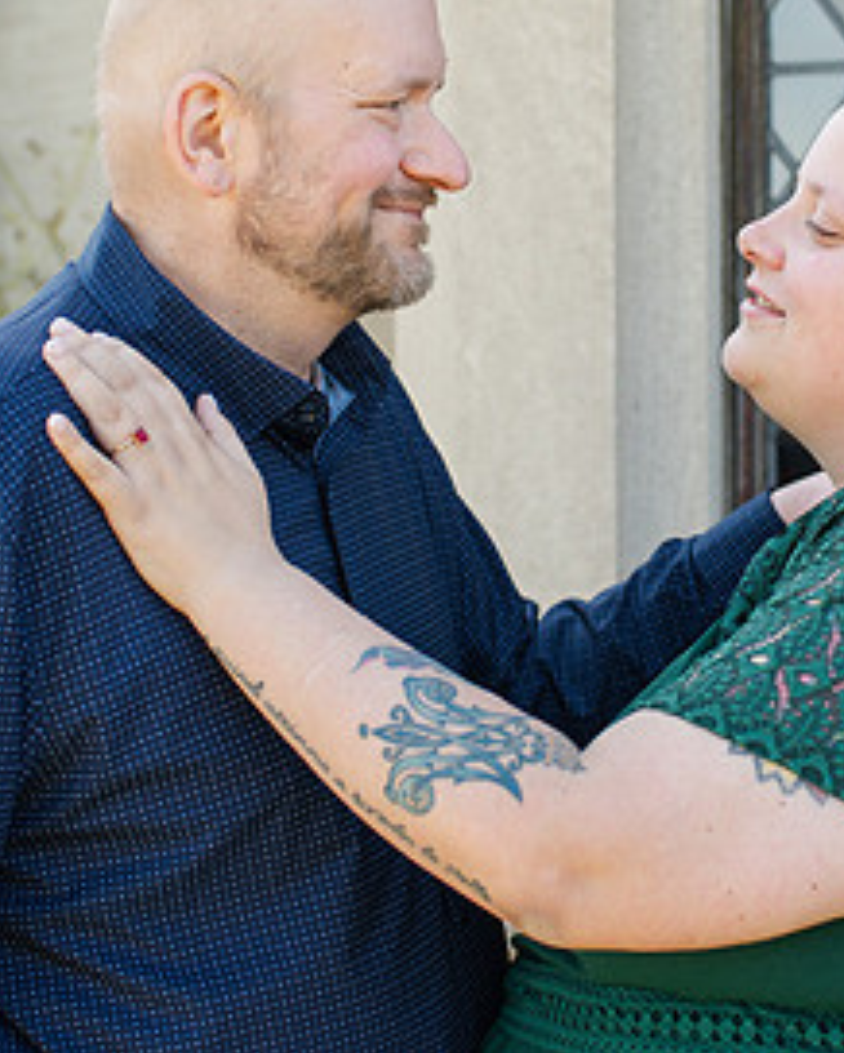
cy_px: 310
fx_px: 2183
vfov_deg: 26.9
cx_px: 561
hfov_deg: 21.8
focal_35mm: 70
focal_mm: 35
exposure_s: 1/640
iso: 400
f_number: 3.2
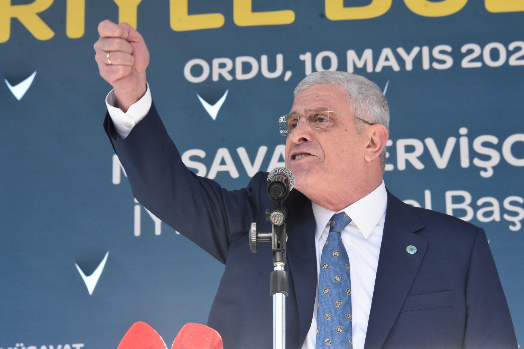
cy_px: 174
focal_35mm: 183
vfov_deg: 7.5
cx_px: 262
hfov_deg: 11.2
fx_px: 2664
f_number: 11
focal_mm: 122
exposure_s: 1/500
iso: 1600
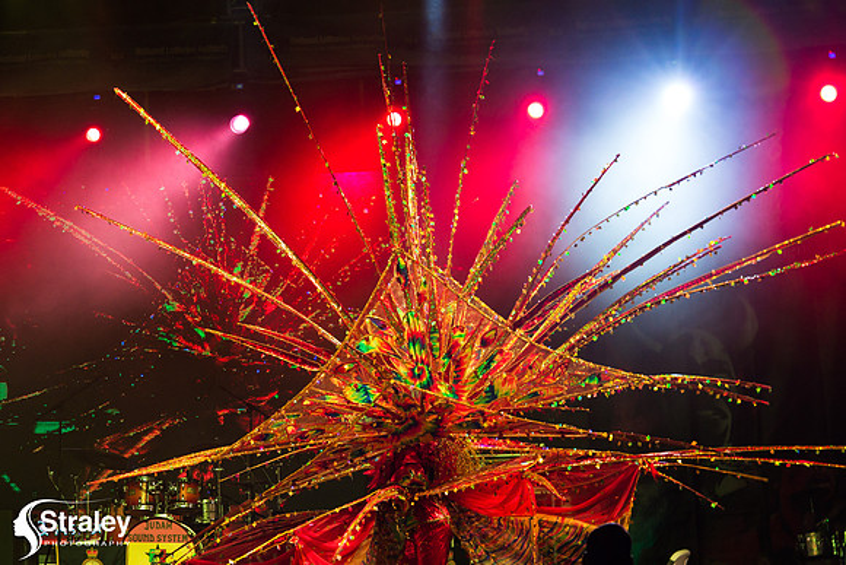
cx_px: 308
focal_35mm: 159
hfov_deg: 12.9
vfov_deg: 8.6
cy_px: 359
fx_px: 3737
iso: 2500
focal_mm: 125
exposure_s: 1/320
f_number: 5.6
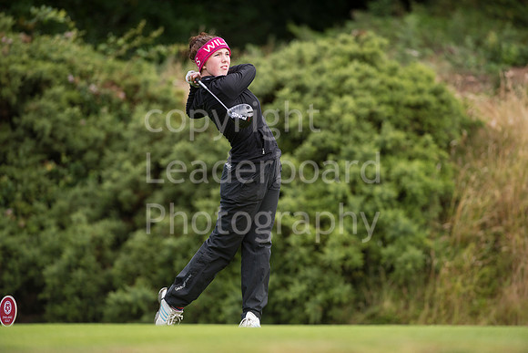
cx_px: 264
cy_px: 176
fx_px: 4401
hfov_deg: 6.9
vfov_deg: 4.6
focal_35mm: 300
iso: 800
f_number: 4.5
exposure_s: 1/1250
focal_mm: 300
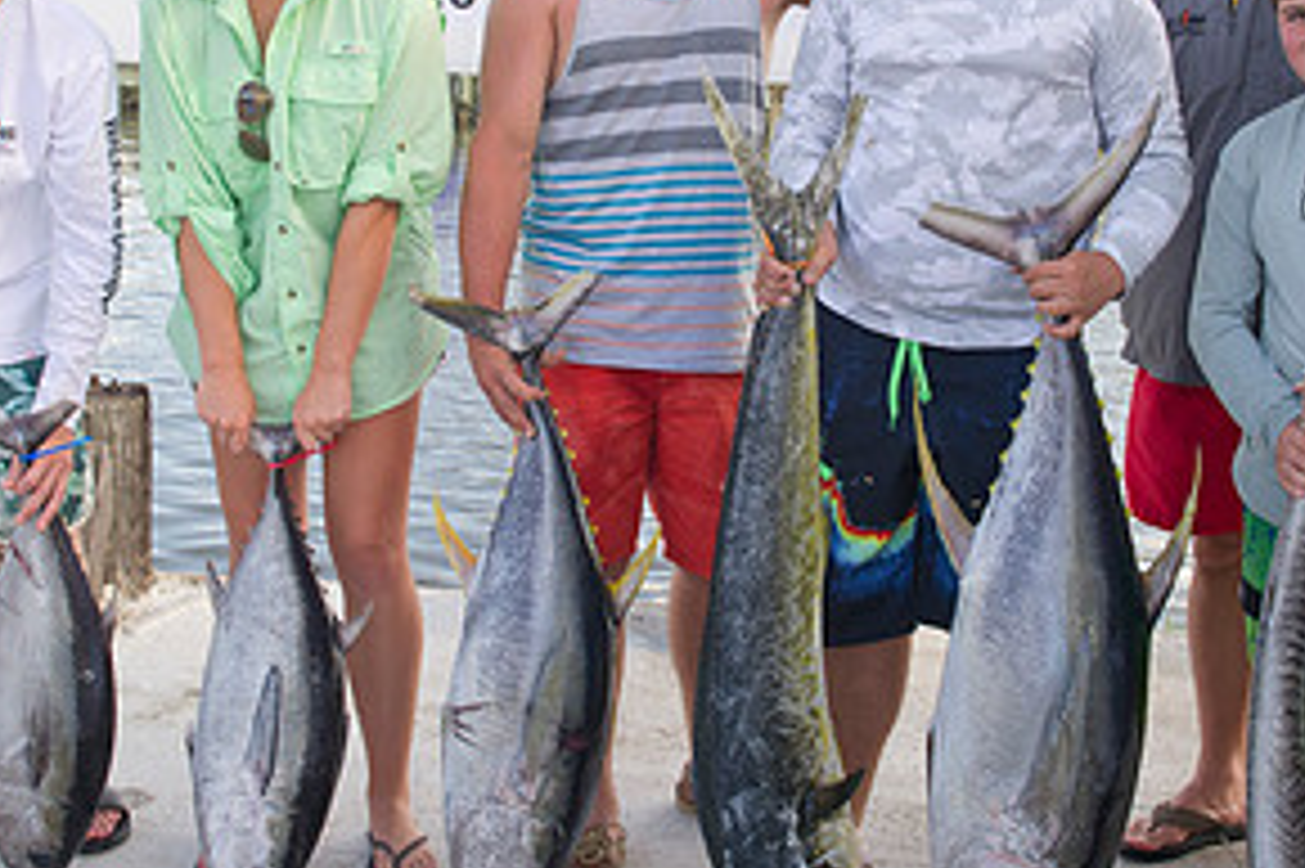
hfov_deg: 35.6
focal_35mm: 56
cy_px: 225
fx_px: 2029
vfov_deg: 23.9
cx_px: 706
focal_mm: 28
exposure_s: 1/200
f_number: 8
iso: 400
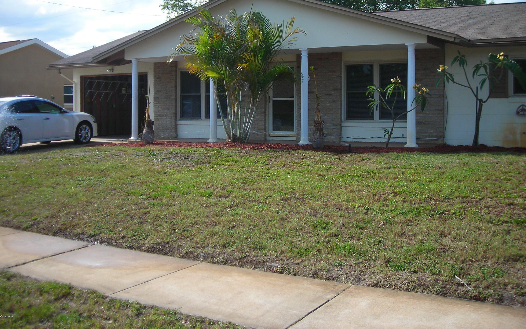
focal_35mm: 42
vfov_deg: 30.4
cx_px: 265
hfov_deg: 47.2
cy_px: 124
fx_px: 602
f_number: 3.2
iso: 50
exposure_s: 1/324
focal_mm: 6.3
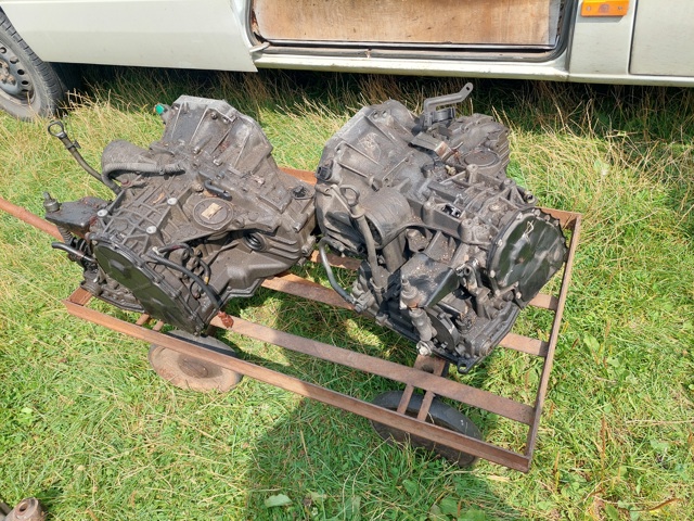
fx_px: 481
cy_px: 260
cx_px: 347
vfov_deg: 56.8
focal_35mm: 24
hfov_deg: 71.6
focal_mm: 5.23
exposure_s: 1/657
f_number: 1.8
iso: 40
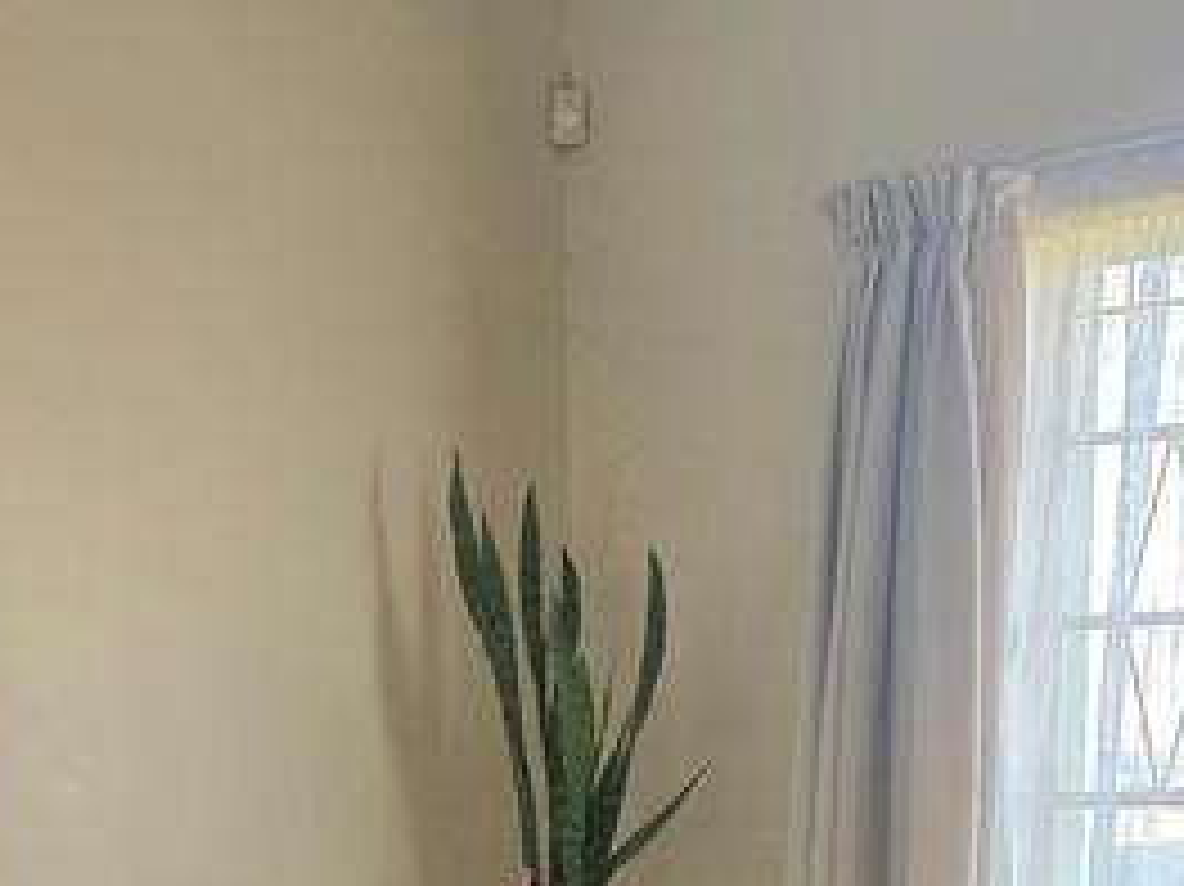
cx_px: 608
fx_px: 2393
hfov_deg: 27.8
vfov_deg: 19.3
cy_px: 1169
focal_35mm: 70
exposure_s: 1/101
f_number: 1.7
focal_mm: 6.3
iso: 200
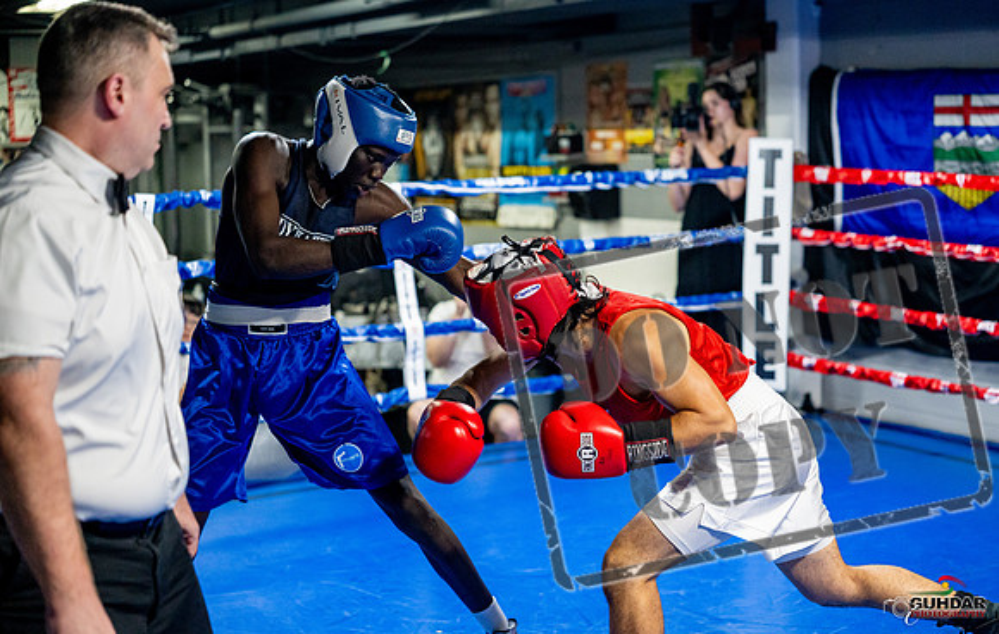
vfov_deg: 22.7
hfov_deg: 35.0
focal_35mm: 58
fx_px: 1580
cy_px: 331
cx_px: 569
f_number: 2
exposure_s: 1/1000
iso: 4000
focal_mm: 50
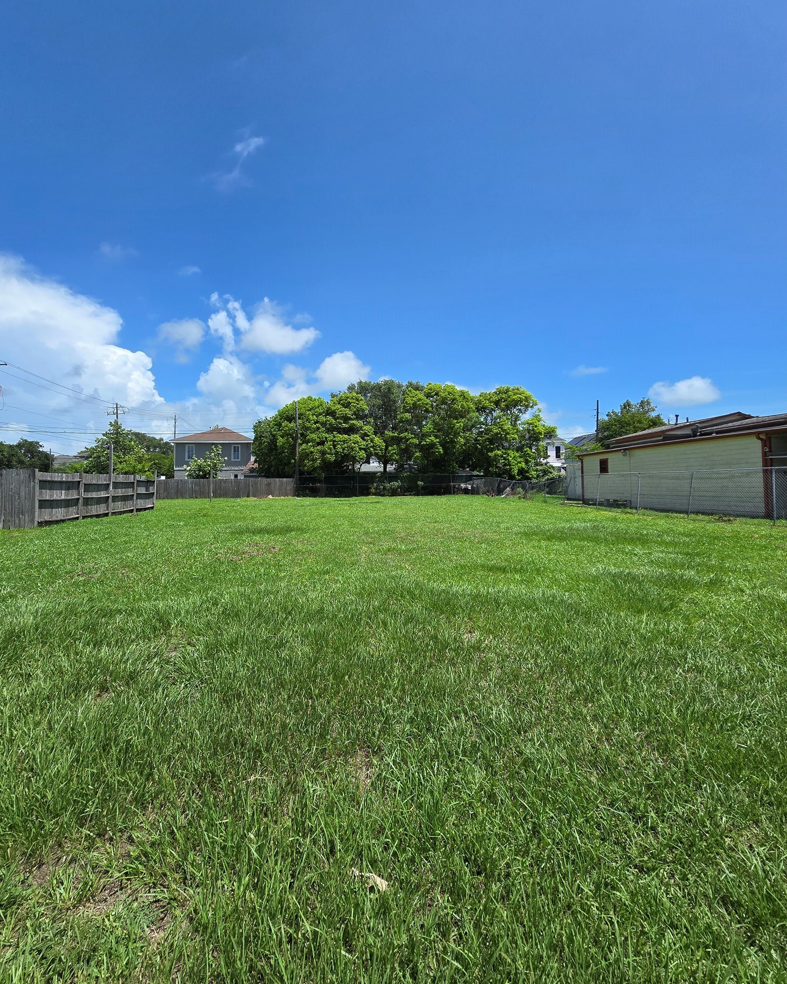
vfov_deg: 100.4
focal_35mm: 14
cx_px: 382
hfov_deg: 88.0
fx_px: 408
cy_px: 449
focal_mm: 2.2
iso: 50
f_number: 2.2
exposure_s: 1/3211
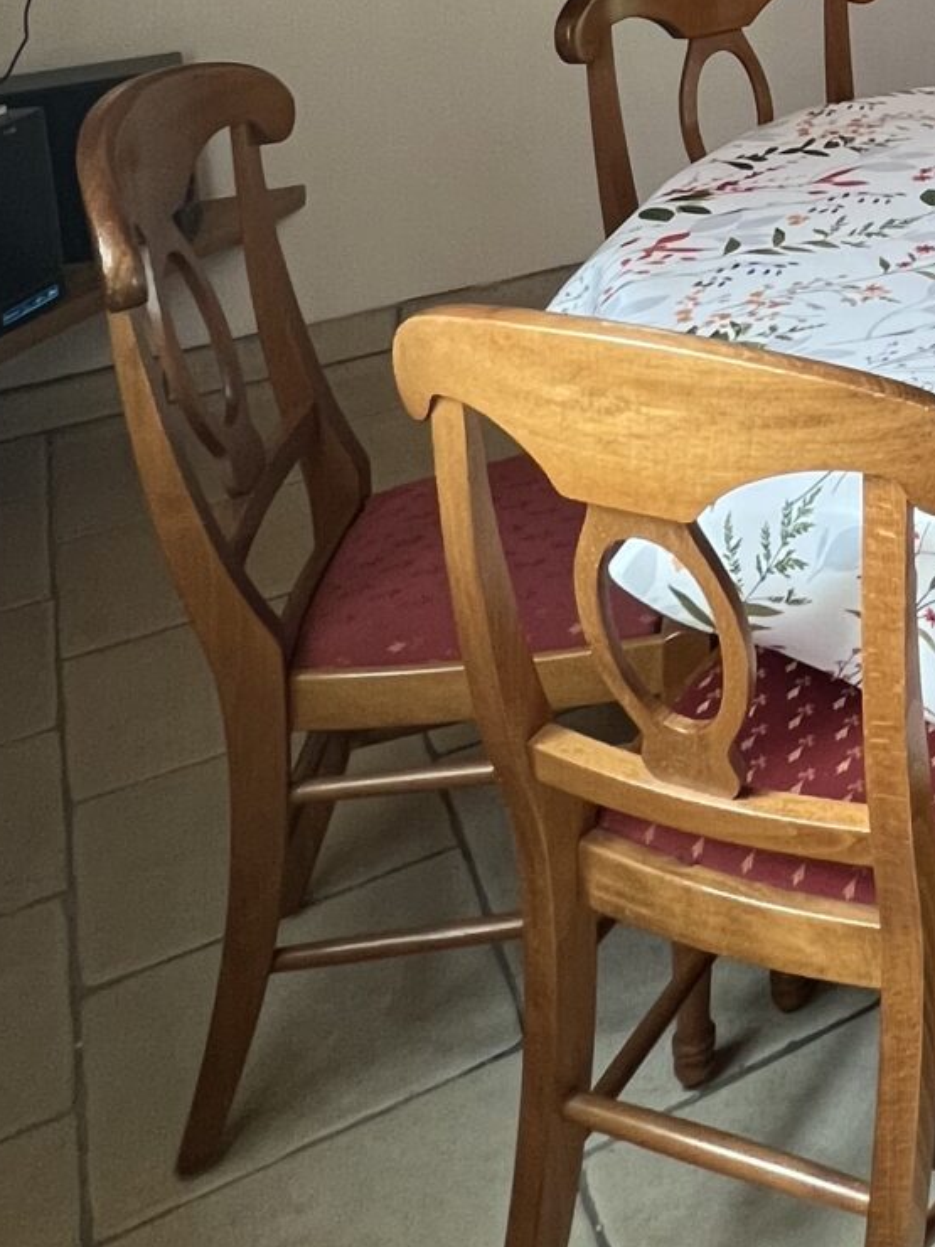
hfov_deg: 23.1
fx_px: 1621
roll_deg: -2.9
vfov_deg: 33.0
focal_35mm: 45
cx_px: 1540
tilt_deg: -2.8
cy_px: -312
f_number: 1.8
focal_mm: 1.57
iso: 125
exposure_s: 1/100
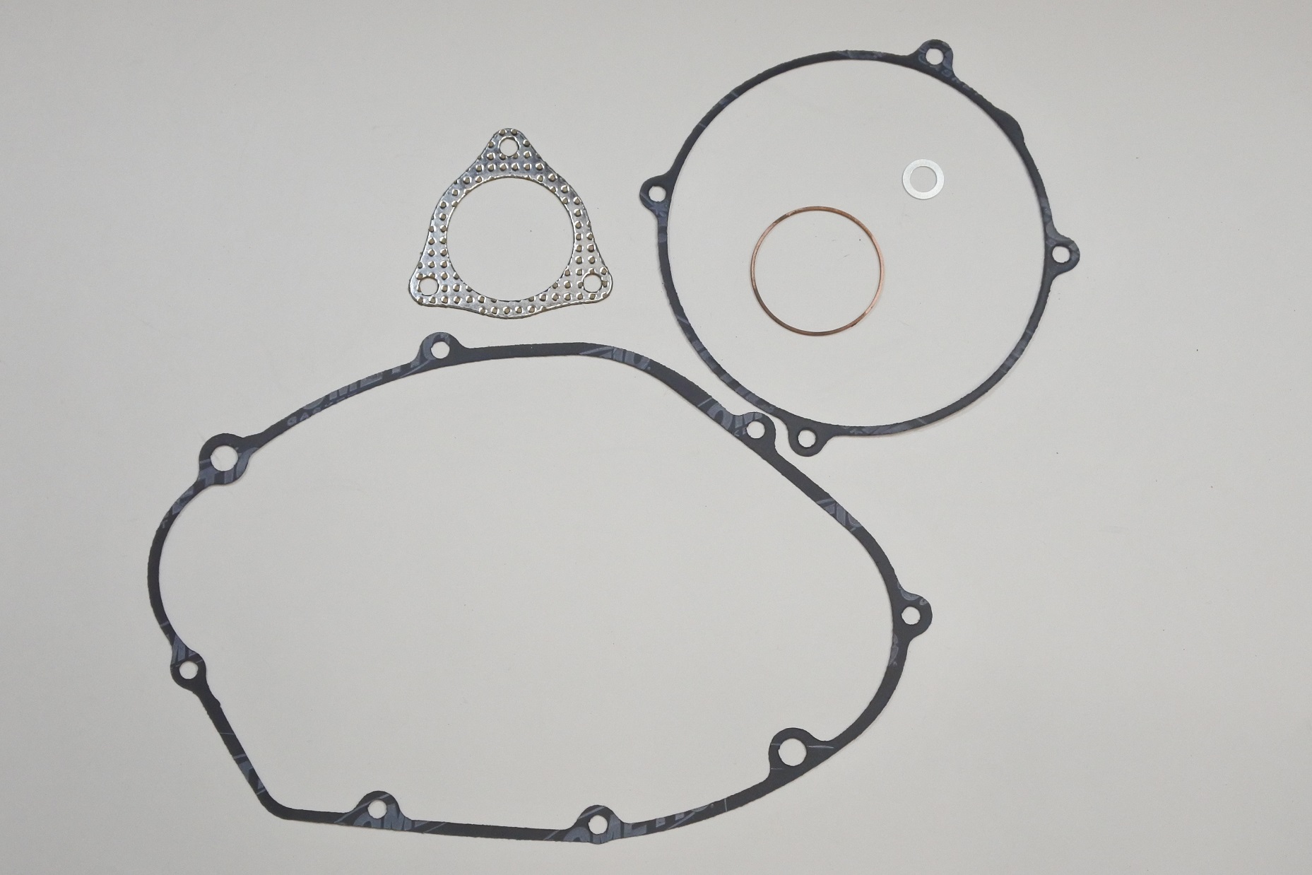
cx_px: 656
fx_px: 1895
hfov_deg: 38.2
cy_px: 438
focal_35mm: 52
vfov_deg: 26.0
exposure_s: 1/125
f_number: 4.5
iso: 720
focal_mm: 19.3
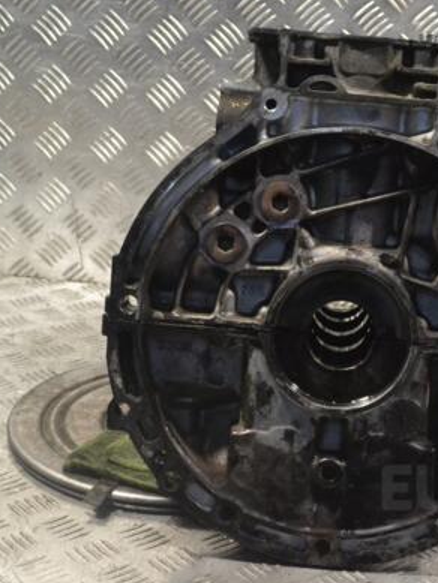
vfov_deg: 24.4
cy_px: 288
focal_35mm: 80
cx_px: 354
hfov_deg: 18.3
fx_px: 1349
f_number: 8
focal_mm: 36
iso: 3200
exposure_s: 1/250
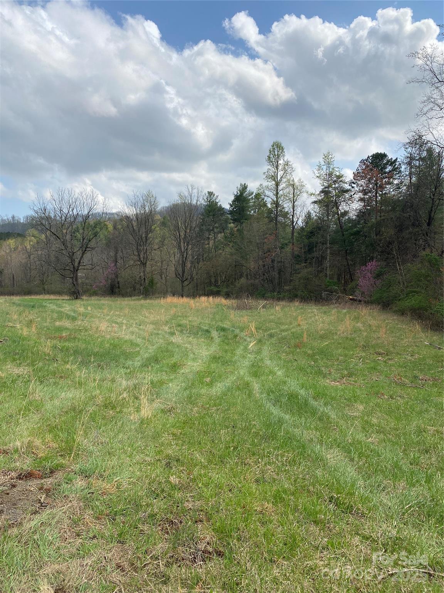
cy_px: 296
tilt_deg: -1.7
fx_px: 445
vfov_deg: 67.3
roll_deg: +1.8
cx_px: 222
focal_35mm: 26
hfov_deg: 53.1
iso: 32
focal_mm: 4.25
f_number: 1.8
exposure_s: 1/3846
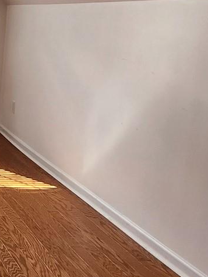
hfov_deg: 19.8
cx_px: -157
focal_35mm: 56
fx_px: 448
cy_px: 80
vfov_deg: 33.8
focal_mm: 1.74
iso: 100
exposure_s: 1/60
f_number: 2.2
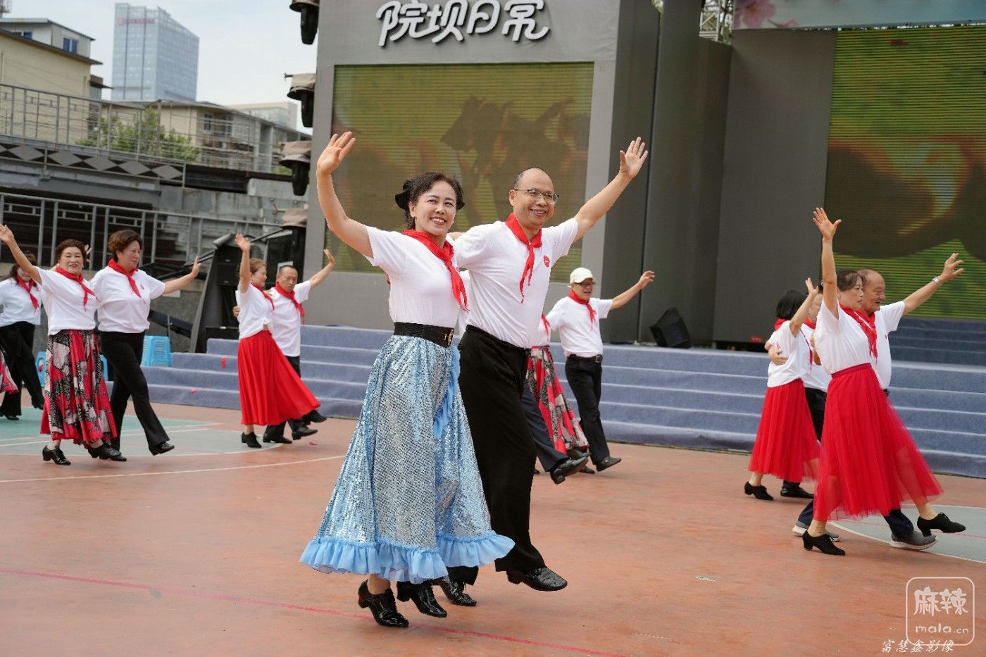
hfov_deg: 38.2
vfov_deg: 26.0
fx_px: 1424
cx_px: 493
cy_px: 328
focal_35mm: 52
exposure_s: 1/640
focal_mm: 52
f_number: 4.5
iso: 100
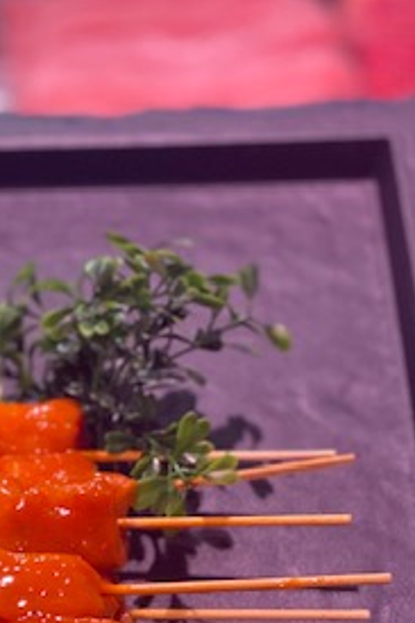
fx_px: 2181
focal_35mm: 126
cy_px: 648
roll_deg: +1.8
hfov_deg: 10.7
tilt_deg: -40.9
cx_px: -39
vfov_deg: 15.9
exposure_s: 1/100
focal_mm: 6
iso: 125
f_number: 2
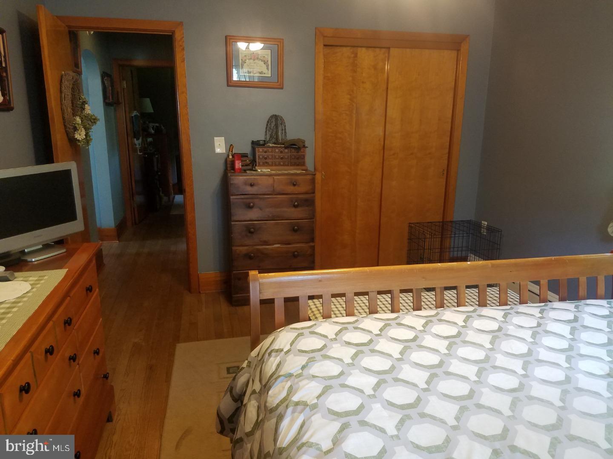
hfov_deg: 67.3
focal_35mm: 26
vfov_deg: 53.1
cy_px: 230
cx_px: 306
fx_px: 460
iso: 160
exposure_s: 1/30
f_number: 1.7
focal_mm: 4.2
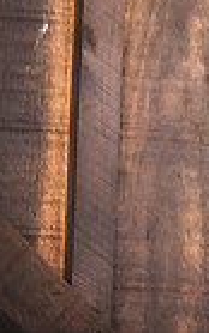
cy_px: -128
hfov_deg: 2.5
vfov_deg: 4.1
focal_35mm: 511
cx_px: 677
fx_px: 4652
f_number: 2.8
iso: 250
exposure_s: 1/320
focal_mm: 116
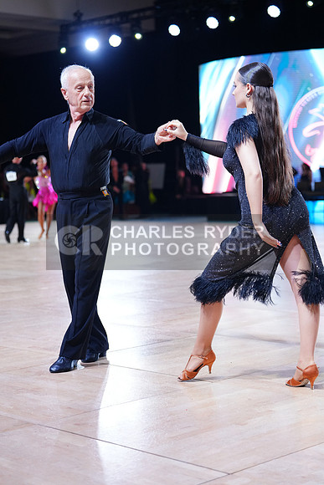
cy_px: 242
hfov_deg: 19.5
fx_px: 944
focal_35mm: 70
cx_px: 162
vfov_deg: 28.8
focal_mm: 70
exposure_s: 1/640
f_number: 2.8
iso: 1250
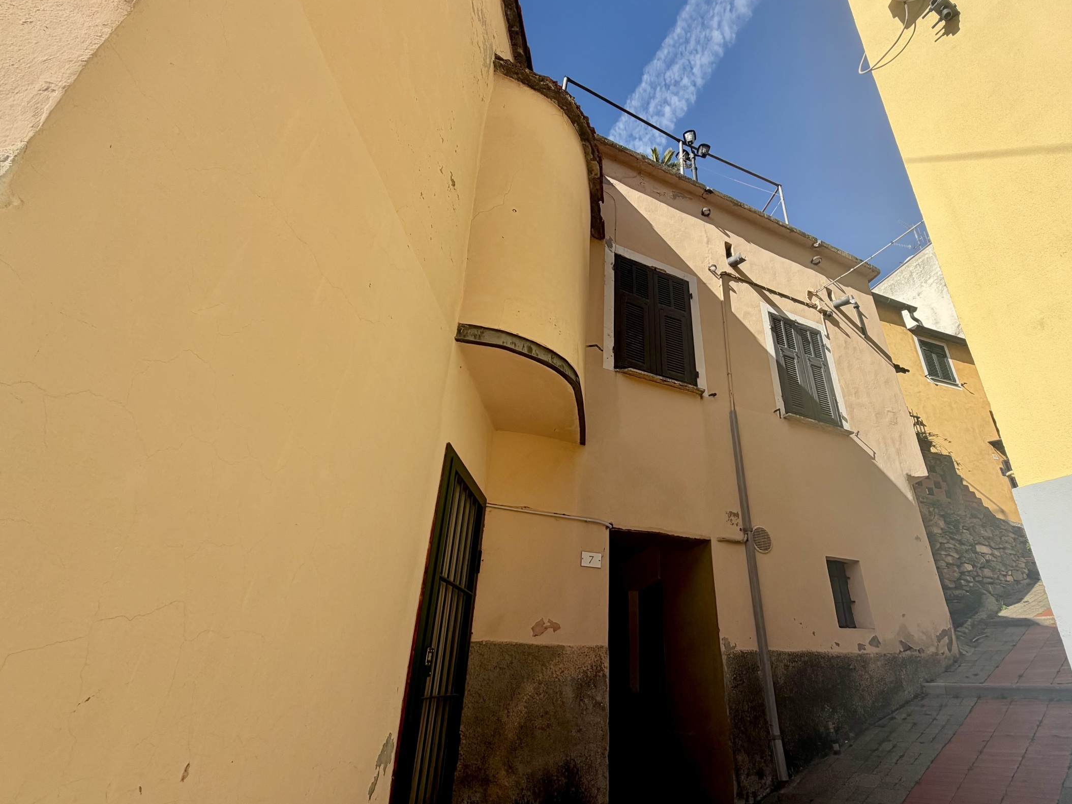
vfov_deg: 74.7
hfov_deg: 90.3
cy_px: 416
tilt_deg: +26.4
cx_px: 618
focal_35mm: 17
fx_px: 526
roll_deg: -0.5
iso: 25
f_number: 2.2
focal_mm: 2.22
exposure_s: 1/770
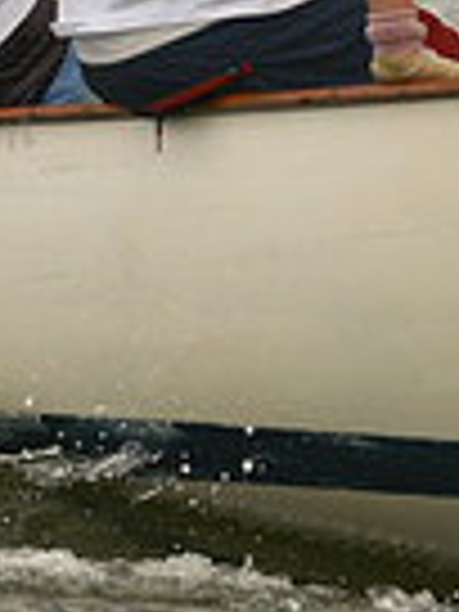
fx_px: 17432
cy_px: -101
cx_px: 270
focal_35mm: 986
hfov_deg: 1.5
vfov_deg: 2.0
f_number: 5
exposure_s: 1/2000
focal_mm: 240
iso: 320
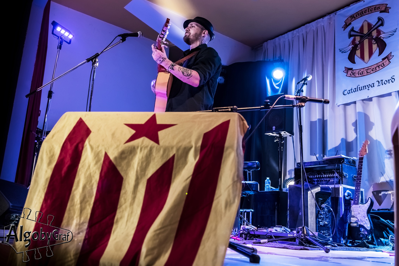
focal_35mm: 32
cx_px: 200
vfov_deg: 41.1
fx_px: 355
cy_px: 133
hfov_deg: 58.7
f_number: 4.5
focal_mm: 32
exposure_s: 1/100
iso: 1250
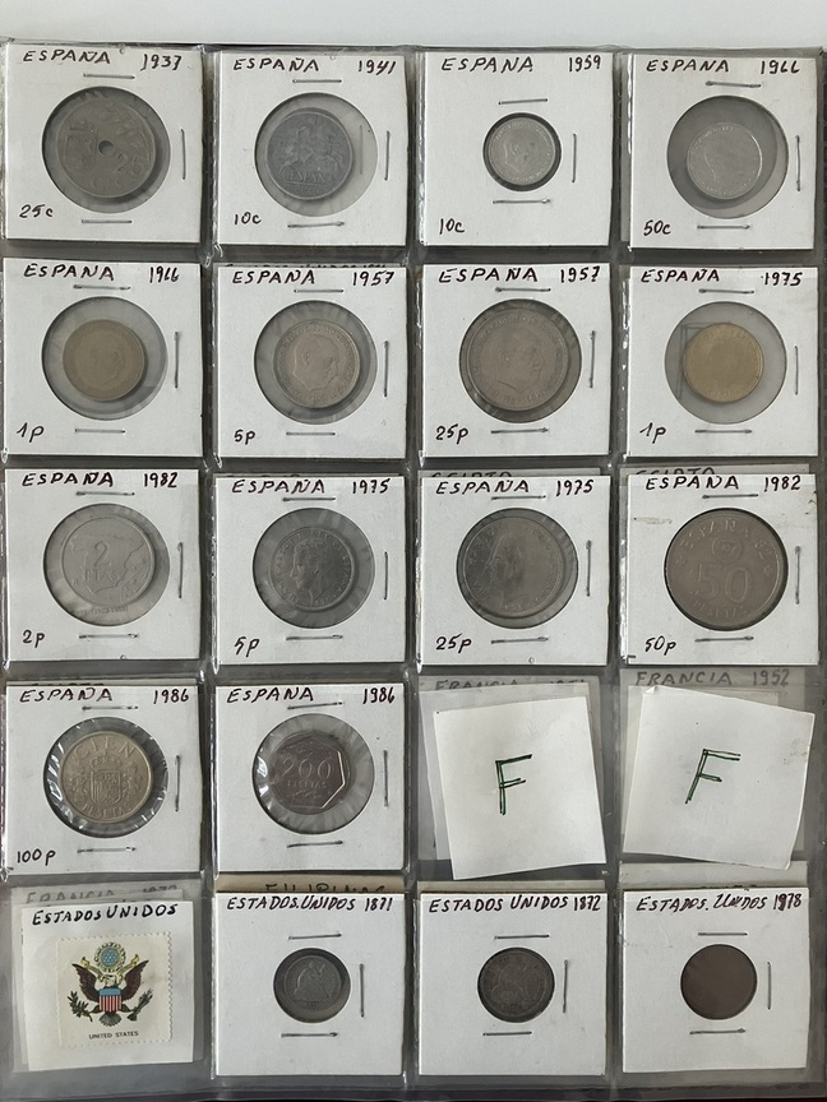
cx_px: 414
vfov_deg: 63.4
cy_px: 551
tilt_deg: -88.6
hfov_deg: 49.7
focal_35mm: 28
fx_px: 892
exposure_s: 1/60
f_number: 1.8
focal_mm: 3.99
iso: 100
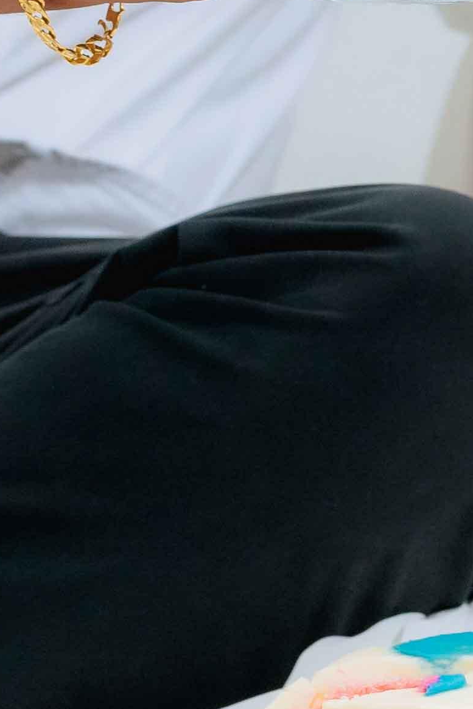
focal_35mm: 333
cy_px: -403
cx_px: 467
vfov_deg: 6.1
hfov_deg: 4.1
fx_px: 6557
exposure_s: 1/160
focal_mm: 50
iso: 500
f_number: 4
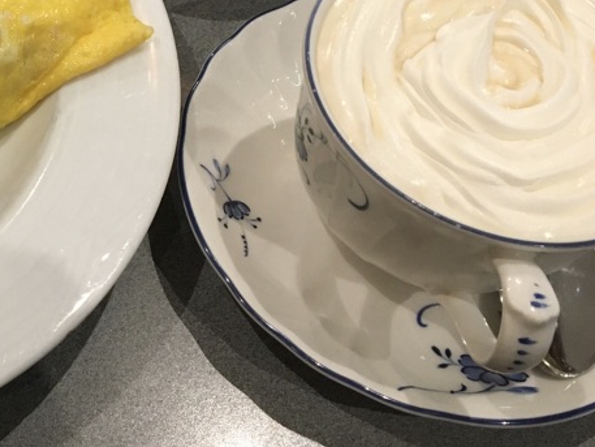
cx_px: -34
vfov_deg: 22.4
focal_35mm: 65
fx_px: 1118
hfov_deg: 27.6
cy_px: 120
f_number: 2.2
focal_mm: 4.15
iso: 125
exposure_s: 1/30
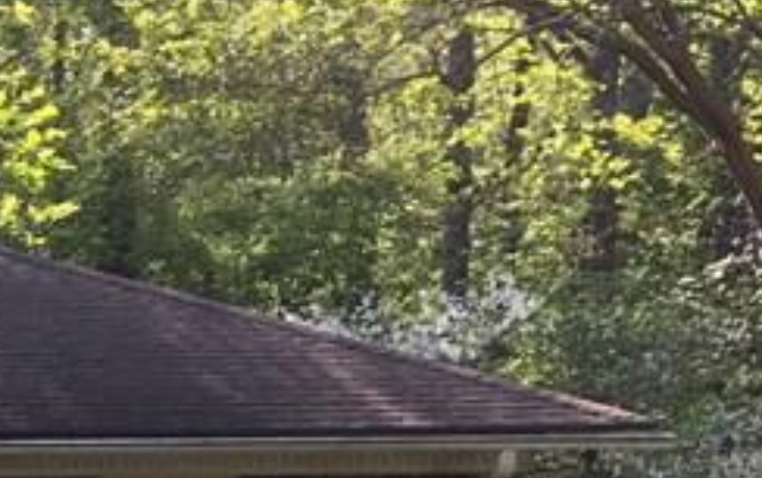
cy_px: 703
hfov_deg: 13.5
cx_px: -821
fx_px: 2681
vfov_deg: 9.9
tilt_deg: -6.8
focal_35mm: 129
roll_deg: +0.5
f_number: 2.2
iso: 25
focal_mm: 4.15
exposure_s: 1/257
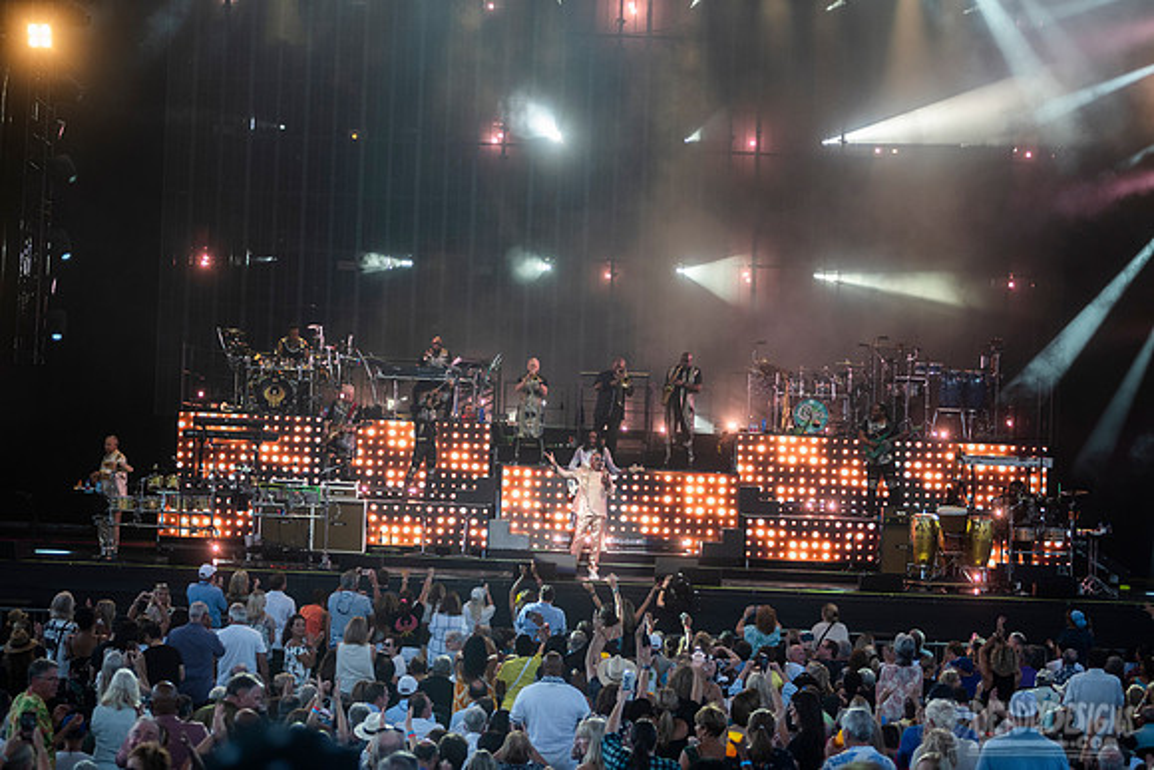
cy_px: 385
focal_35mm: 95
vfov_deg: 14.4
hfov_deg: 21.5
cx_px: 577
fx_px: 3046
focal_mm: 95
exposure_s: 1/640
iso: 1000
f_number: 3.2
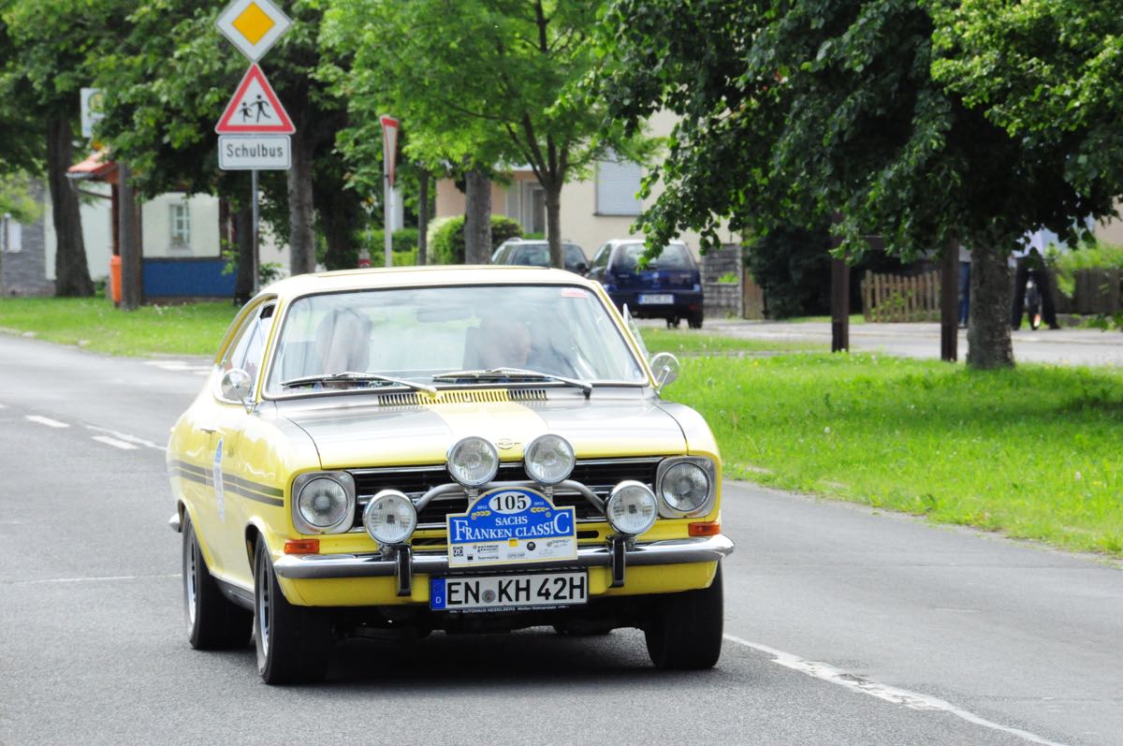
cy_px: 373
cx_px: 562
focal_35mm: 300
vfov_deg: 4.6
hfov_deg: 6.9
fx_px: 9347
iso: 2500
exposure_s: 1/500
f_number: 16
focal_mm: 200
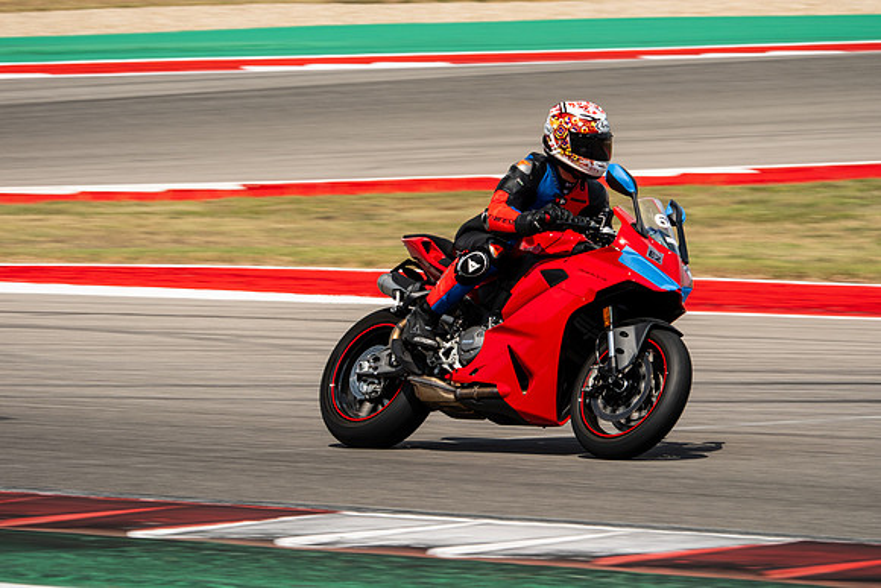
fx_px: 7343
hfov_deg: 6.9
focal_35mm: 300
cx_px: 440
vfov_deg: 4.6
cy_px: 294
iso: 160
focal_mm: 200
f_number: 9
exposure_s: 1/250
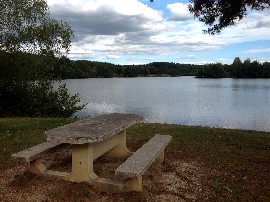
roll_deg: -0.8
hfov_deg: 52.7
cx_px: 135
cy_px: 101
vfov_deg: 40.6
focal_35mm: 35
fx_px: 273
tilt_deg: -4.8
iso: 50
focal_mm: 4.28
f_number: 2.4
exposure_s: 1/1120
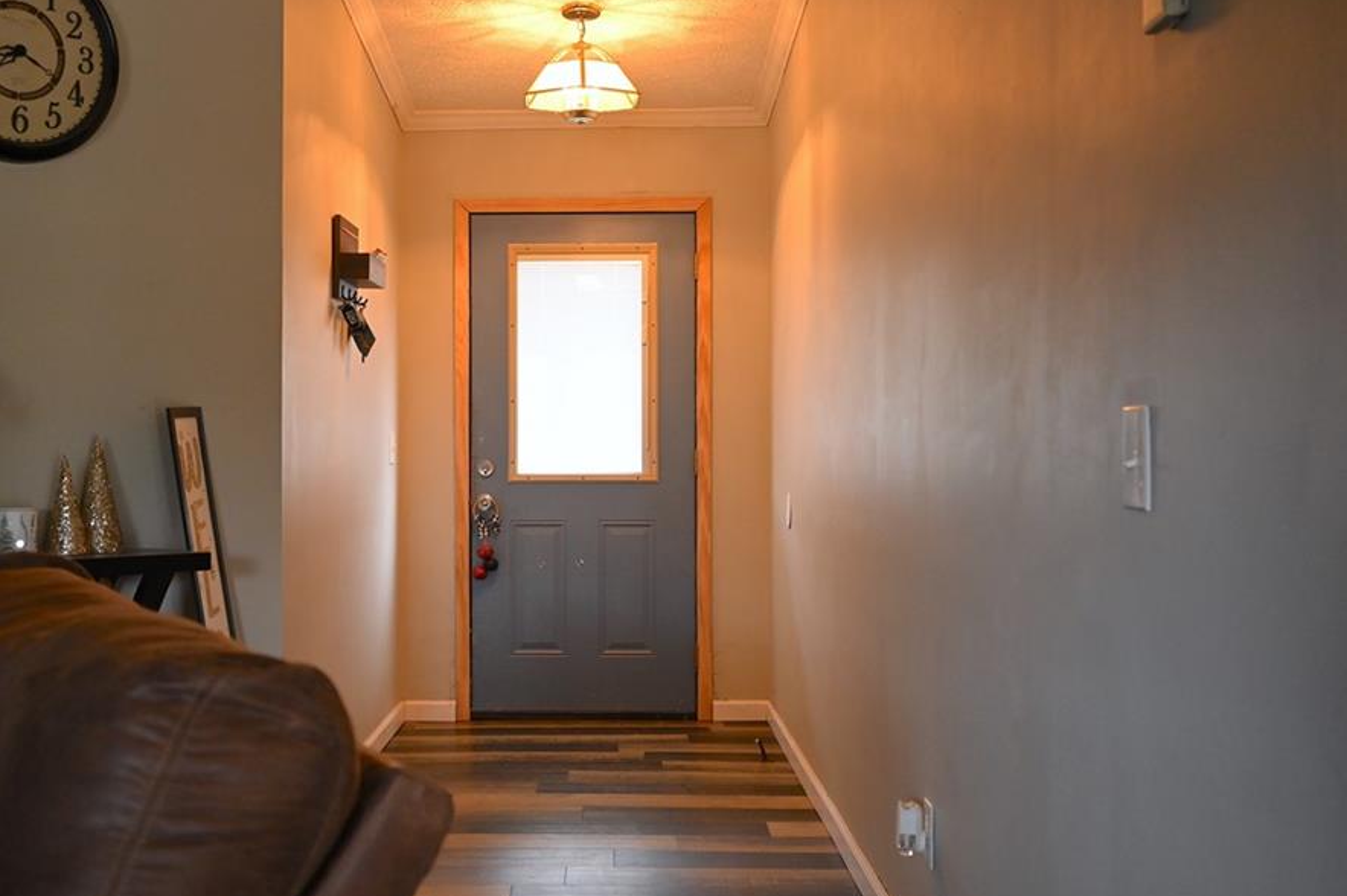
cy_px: 438
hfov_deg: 44.4
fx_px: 1645
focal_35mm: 44
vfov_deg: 30.5
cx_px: 584
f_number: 5.6
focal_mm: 38
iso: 3200
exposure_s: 1/80
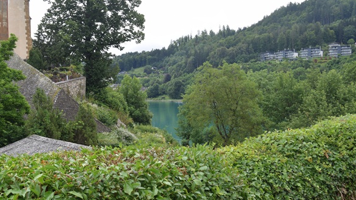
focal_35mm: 45
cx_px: 178
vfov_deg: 26.5
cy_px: 113
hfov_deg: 45.5
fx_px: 425
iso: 220
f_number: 8
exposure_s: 1/250
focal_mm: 28
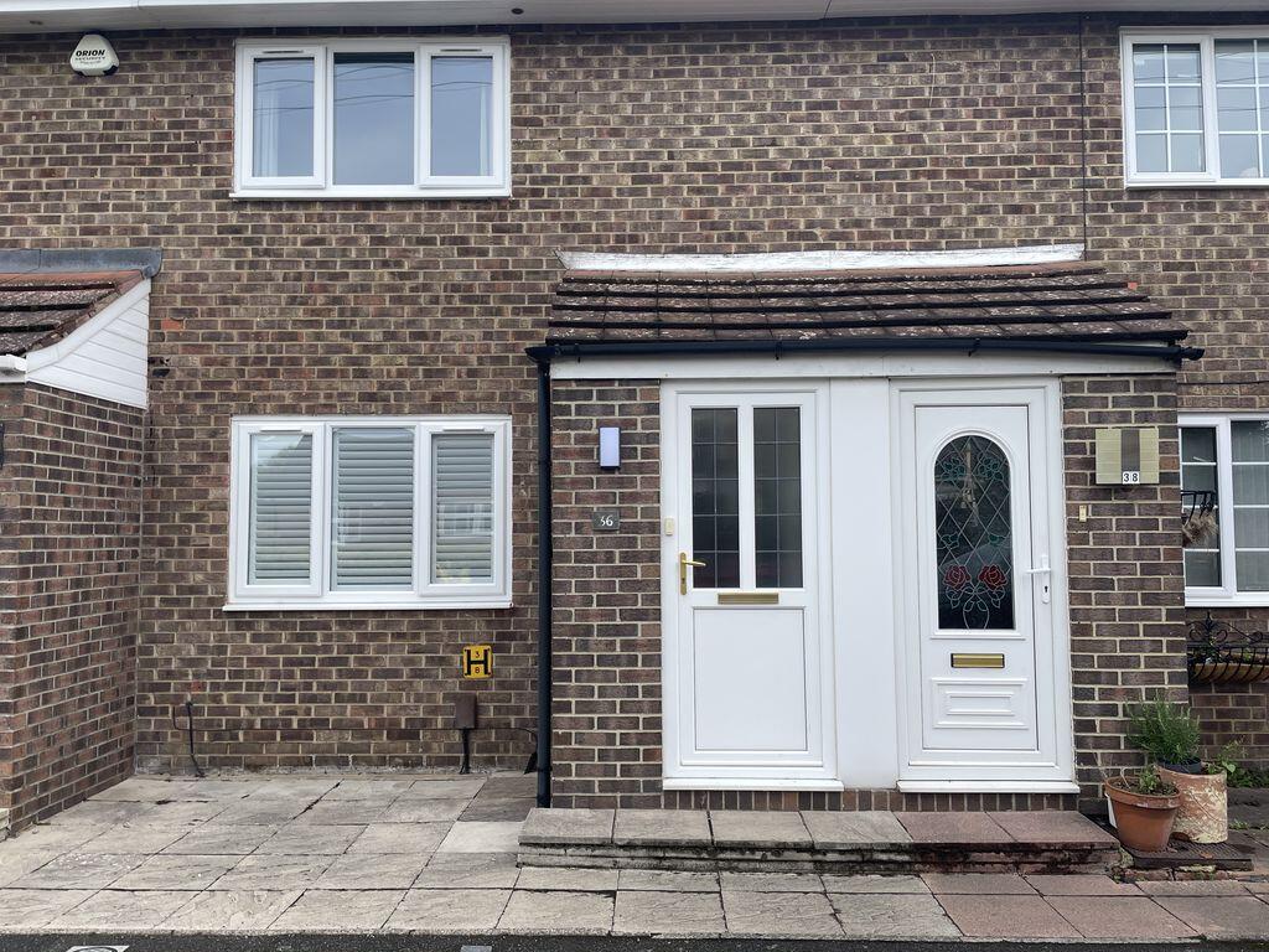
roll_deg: +1.0
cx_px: 634
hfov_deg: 67.3
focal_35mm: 26
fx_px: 953
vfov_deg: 53.1
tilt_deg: +3.3
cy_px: 476
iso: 32
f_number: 1.6
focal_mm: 4.2
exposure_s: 1/824
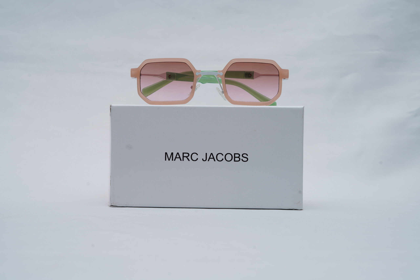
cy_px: 140
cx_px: 210
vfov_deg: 27.0
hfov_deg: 39.6
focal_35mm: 50
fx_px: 583
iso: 100
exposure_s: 1/160
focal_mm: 50
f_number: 9
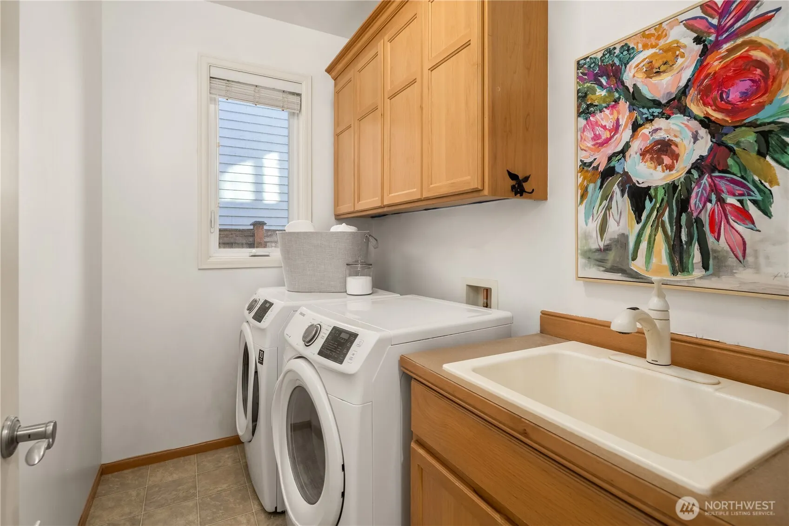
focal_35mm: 17
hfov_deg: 93.3
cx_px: 394
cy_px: 263
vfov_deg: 70.4
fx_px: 373
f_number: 7.1
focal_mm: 17
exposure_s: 1/6
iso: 320
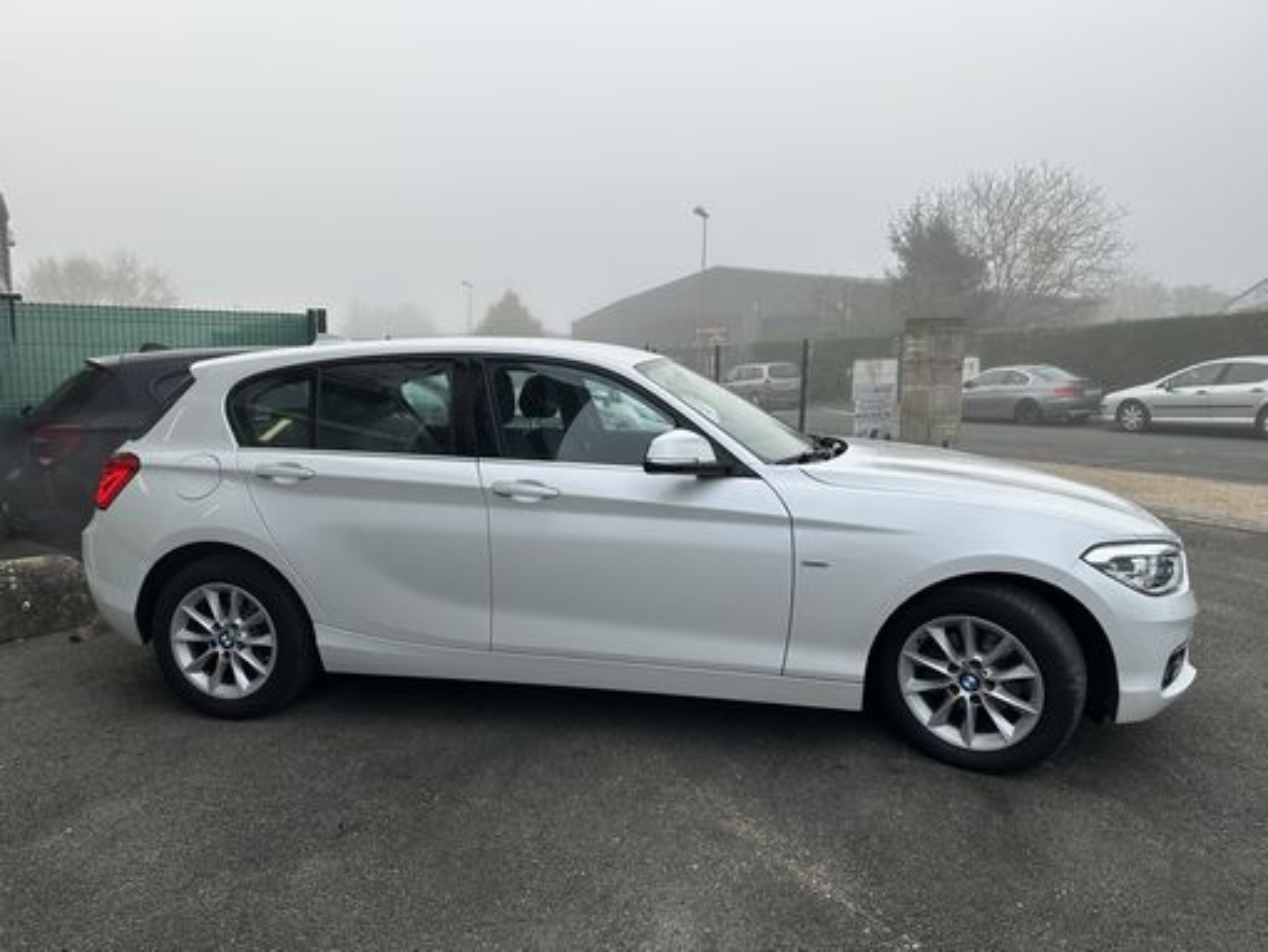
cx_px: 634
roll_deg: +0.5
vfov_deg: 56.9
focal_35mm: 24
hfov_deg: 71.6
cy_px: 476
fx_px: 880
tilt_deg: -7.3
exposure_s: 1/615
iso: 80
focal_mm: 6.86
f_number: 1.78
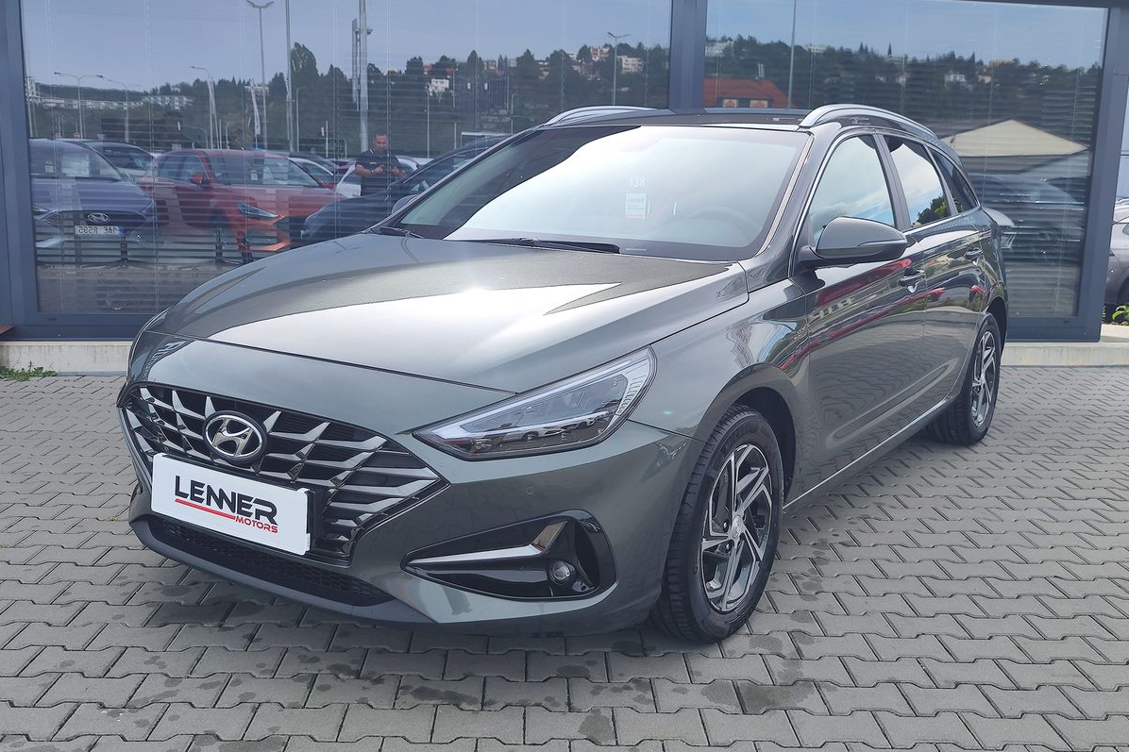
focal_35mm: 24
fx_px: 753
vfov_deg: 53.1
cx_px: 564
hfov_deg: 73.8
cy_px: 379
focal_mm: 7.01
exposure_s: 1/483
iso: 50
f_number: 1.69
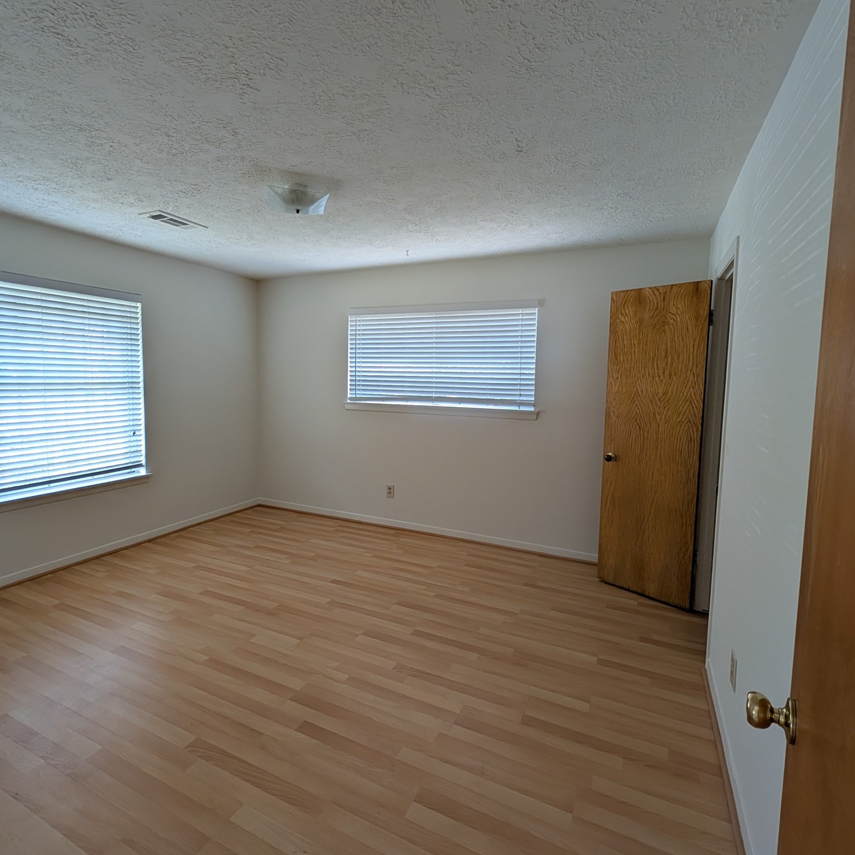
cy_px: 408
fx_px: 419
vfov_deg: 91.1
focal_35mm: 15
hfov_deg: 91.1
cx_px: 422
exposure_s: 1/73.6
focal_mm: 2.02
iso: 77
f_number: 1.7
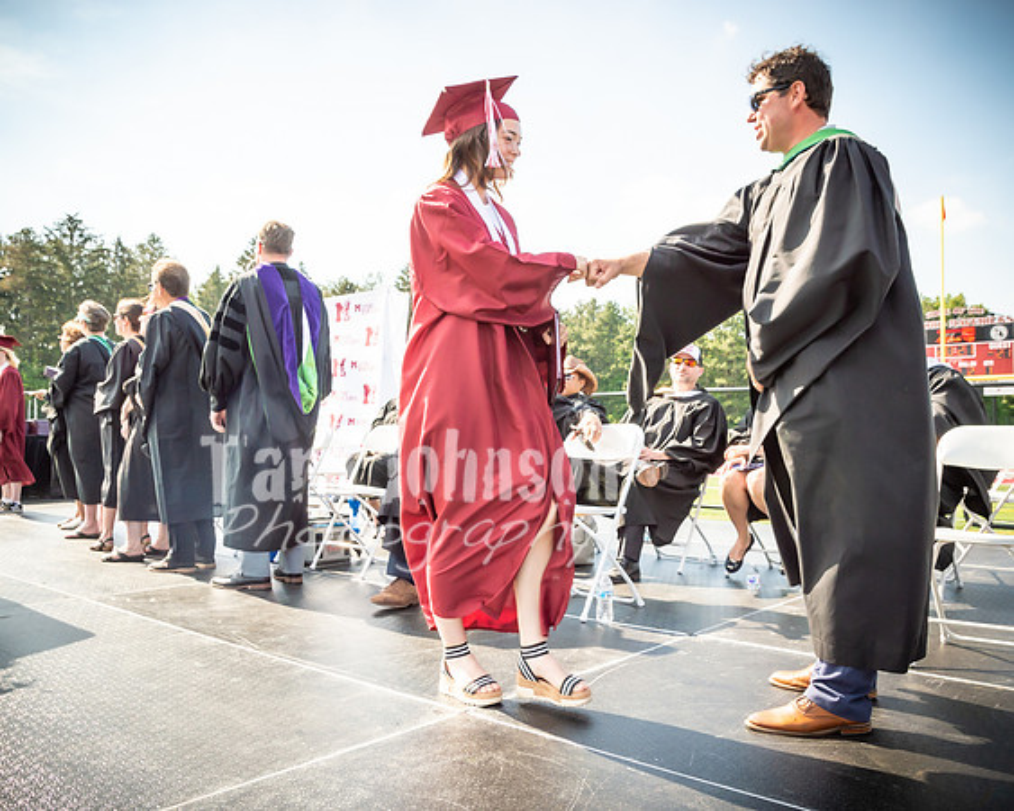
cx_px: 507
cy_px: 406
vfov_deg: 50.3
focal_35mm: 29
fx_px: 863
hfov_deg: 60.9
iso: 200
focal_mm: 17
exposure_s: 1/500
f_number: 7.1
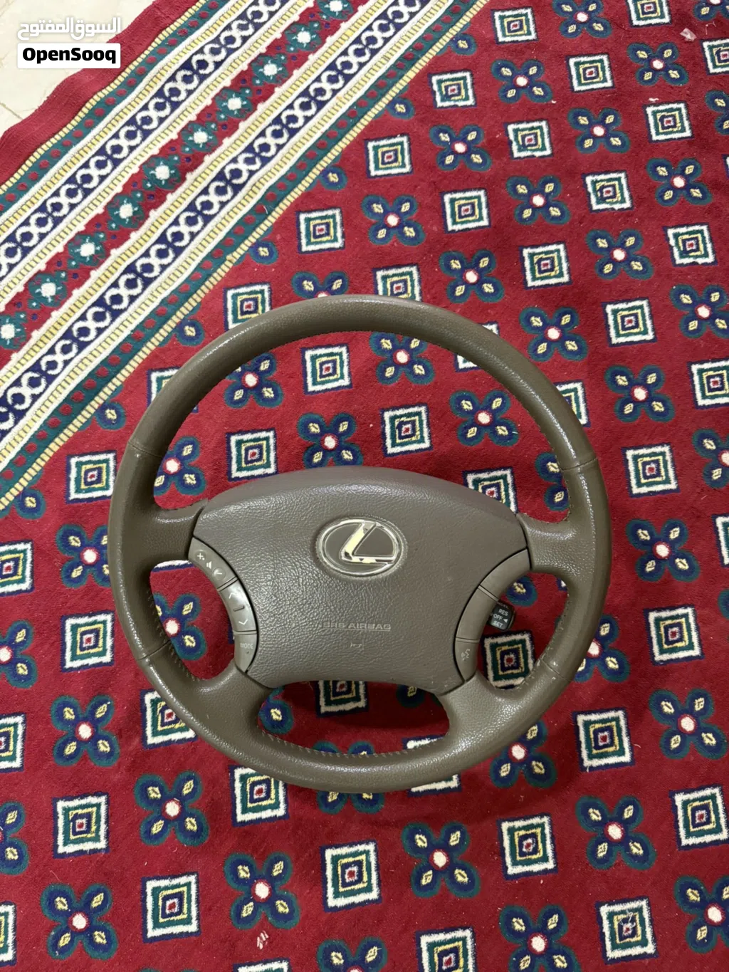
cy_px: 486
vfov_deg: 71.6
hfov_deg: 56.8
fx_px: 674
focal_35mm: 24
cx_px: 364
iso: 800
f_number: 1.78
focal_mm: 6.76
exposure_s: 1/50
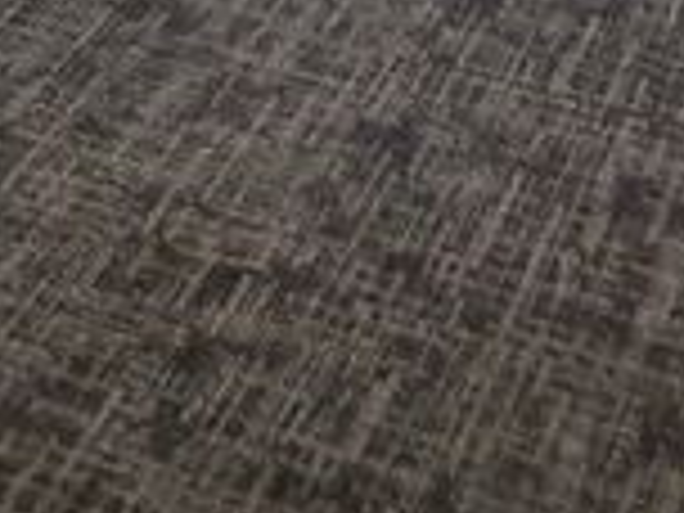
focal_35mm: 95
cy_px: -1190
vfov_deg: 9.8
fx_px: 1877
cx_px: -387
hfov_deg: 18.1
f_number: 2.2
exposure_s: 1/50
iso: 125
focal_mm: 1.74
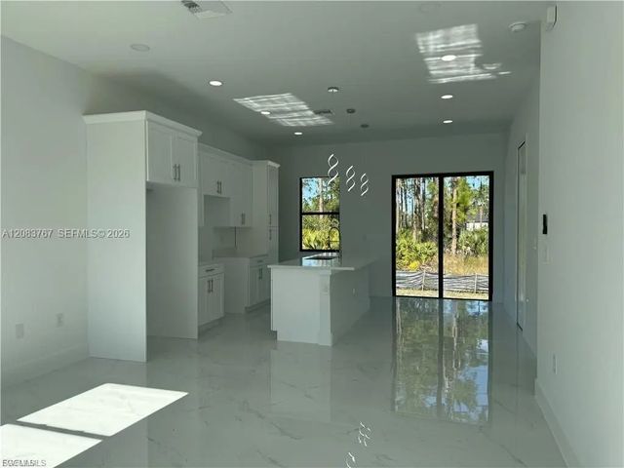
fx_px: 433
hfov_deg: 71.6
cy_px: 234
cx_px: 312
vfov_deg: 56.8
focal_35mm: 24
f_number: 1.78
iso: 80
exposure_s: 1/2331
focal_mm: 6.76
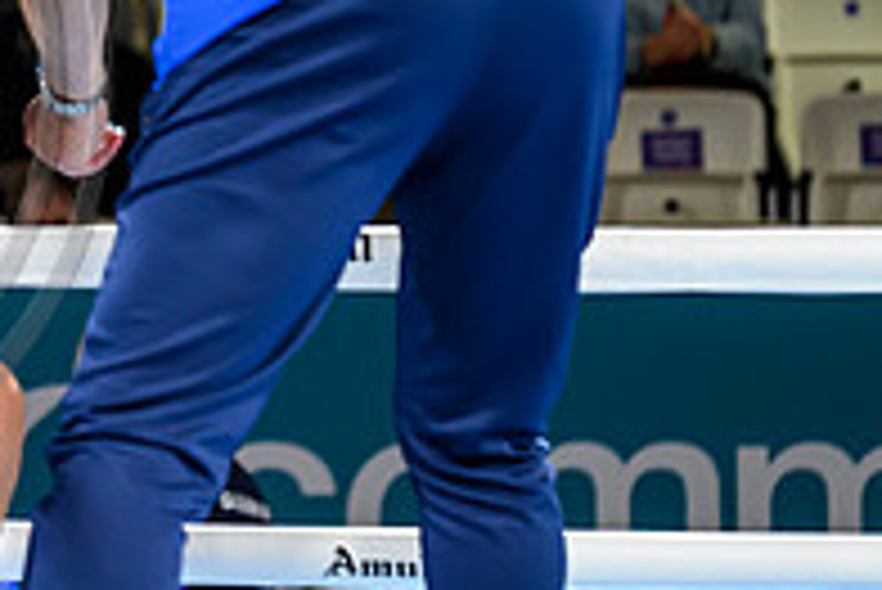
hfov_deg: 7.7
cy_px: 74
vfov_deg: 5.2
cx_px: -351
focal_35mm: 263
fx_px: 6448
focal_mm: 89
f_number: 3.2
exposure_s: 1/1600
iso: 2000
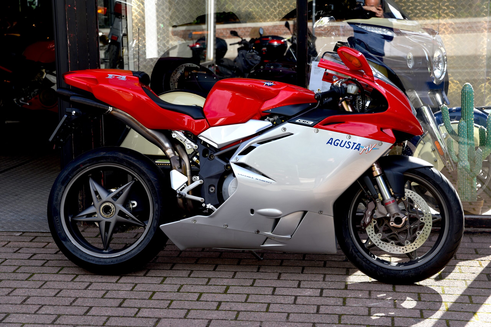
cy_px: 164
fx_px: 955
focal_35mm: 70
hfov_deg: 28.8
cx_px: 246
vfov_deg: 19.5
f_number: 5.6
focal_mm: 70
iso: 100
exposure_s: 1/125
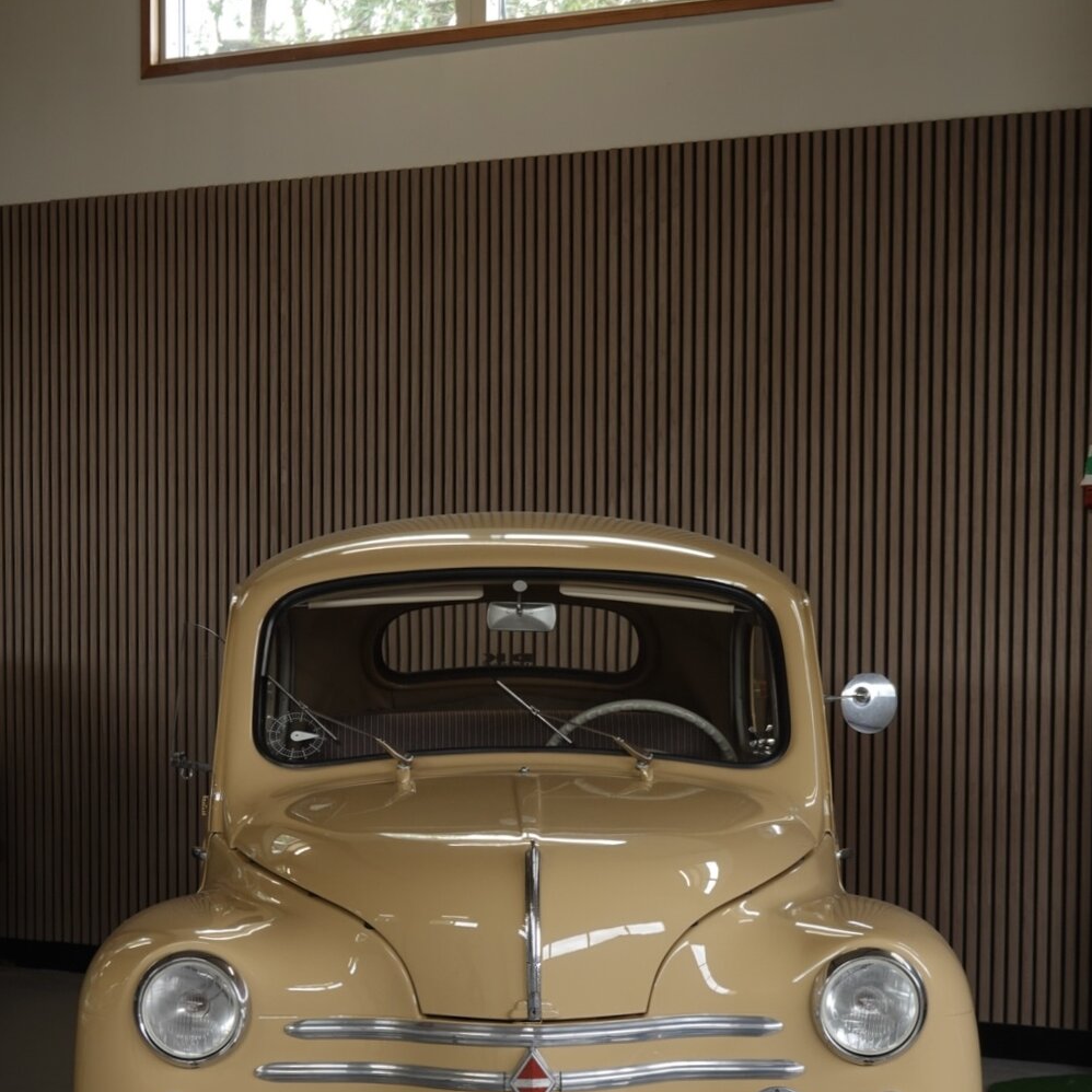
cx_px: 546
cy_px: 782
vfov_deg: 23.2
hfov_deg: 23.4
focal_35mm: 74
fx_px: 2641
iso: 125
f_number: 4
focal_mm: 21.56
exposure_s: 1/30
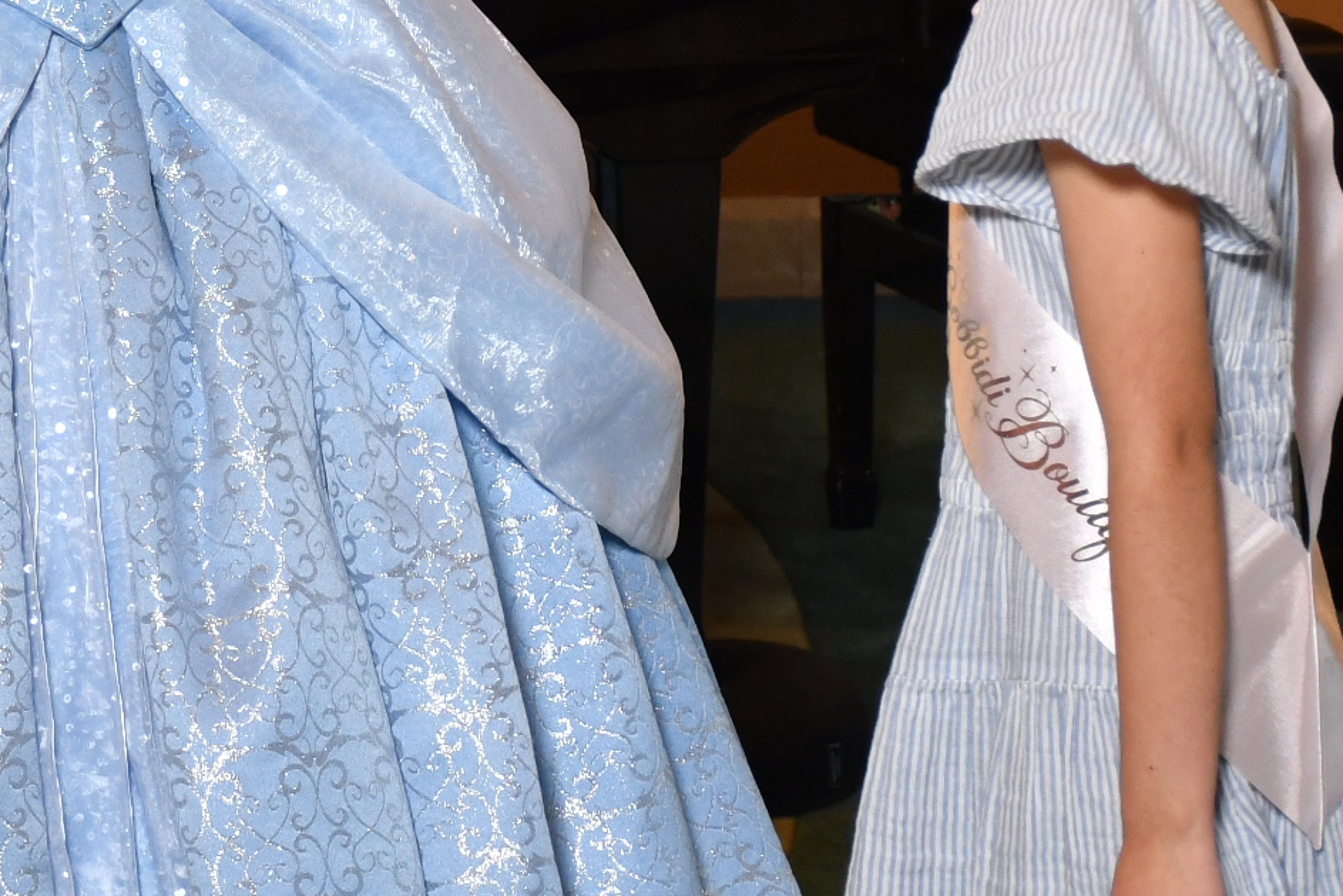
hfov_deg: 11.0
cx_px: 151
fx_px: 6939
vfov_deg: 7.3
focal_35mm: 186
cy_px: -382
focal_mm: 42
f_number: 5.6
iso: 640
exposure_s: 1/60
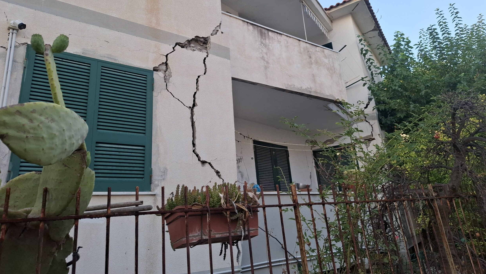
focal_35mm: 26
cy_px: 103
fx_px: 335
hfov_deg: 71.9
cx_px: 248
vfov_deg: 44.0
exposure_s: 1/208
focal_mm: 5.54
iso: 50
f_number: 1.8
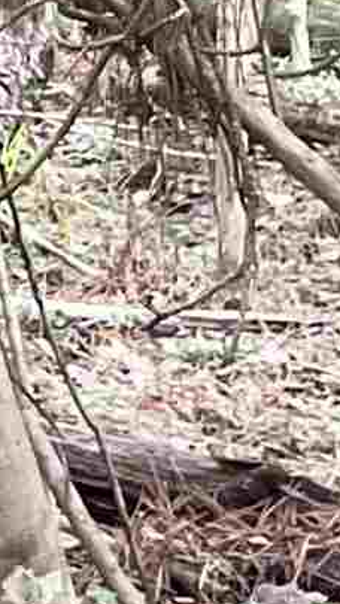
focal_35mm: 215
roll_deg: +0.1
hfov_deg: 4.7
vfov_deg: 9.2
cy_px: -735
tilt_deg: +7.3
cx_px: -1361
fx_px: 3444
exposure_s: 1/108
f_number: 1.6
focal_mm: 5.1
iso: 125
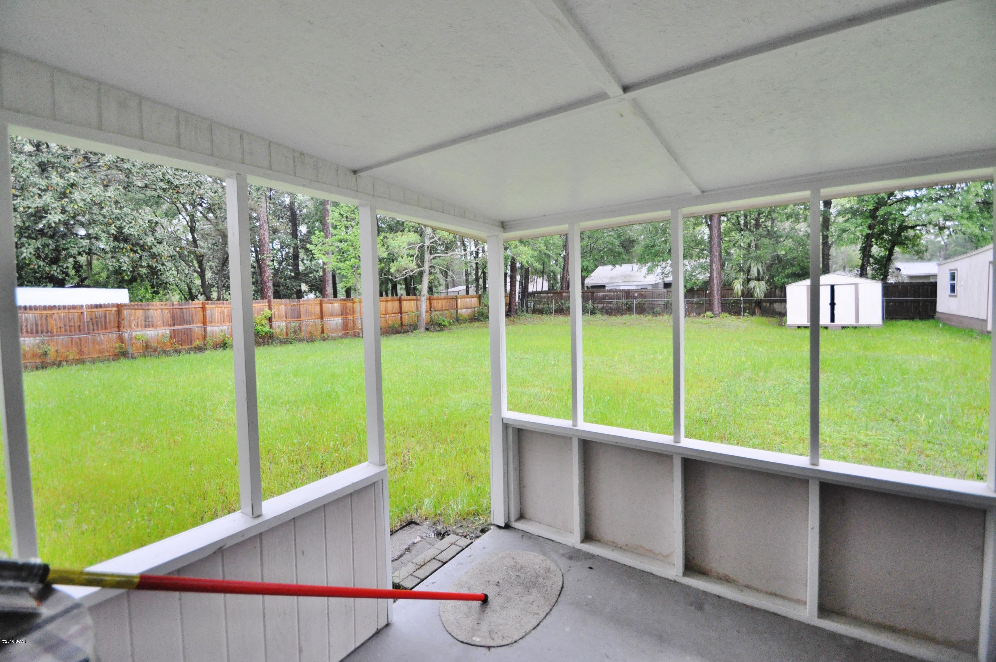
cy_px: 331
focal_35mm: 15
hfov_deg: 100.5
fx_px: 414
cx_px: 498
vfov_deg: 77.2
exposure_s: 1/320
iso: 1600
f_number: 3.5
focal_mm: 10
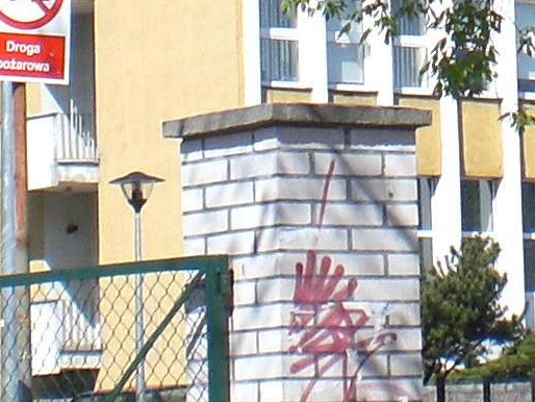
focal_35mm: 227
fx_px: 3510
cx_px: 614
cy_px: -85
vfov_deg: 6.5
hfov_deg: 8.6
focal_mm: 6.3
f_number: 4.4
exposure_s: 1/400
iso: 50
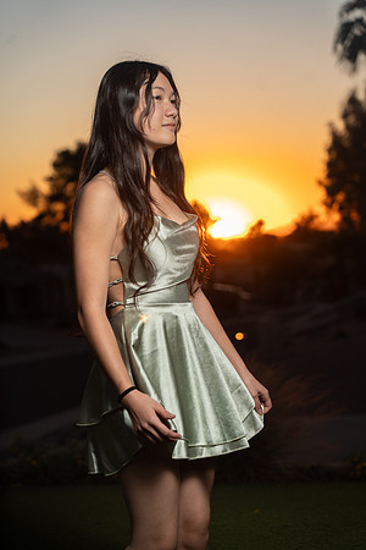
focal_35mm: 83
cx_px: 183
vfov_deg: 24.5
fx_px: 1266
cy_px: 275
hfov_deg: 16.5
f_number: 4
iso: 100
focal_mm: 83
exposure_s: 1/200
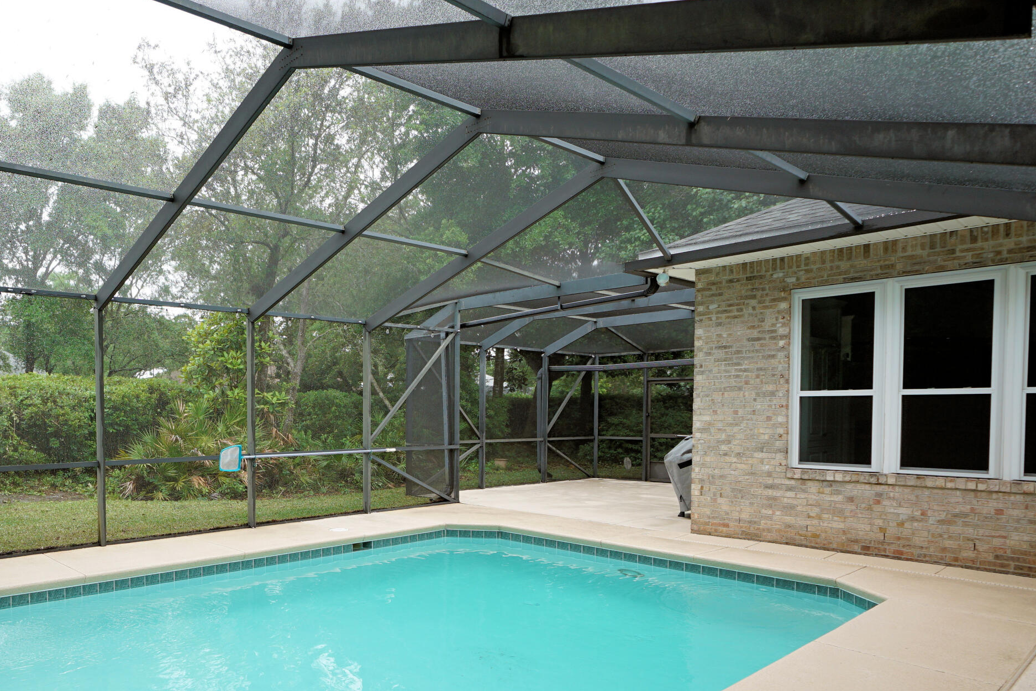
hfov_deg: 69.1
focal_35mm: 24
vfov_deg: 52.5
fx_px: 691
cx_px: 264
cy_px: 439
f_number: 4.5
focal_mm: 10
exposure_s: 1/60
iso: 100
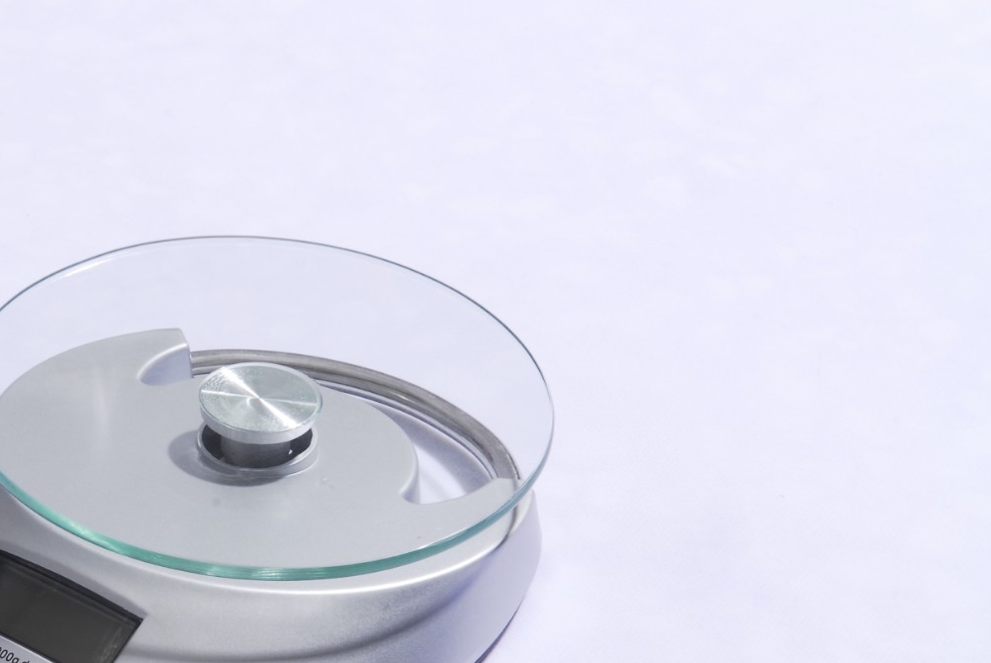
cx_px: 205
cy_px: 479
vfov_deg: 10.4
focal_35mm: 132
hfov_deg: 15.4
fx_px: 3631
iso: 125
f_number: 20
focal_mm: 55
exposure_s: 1/30
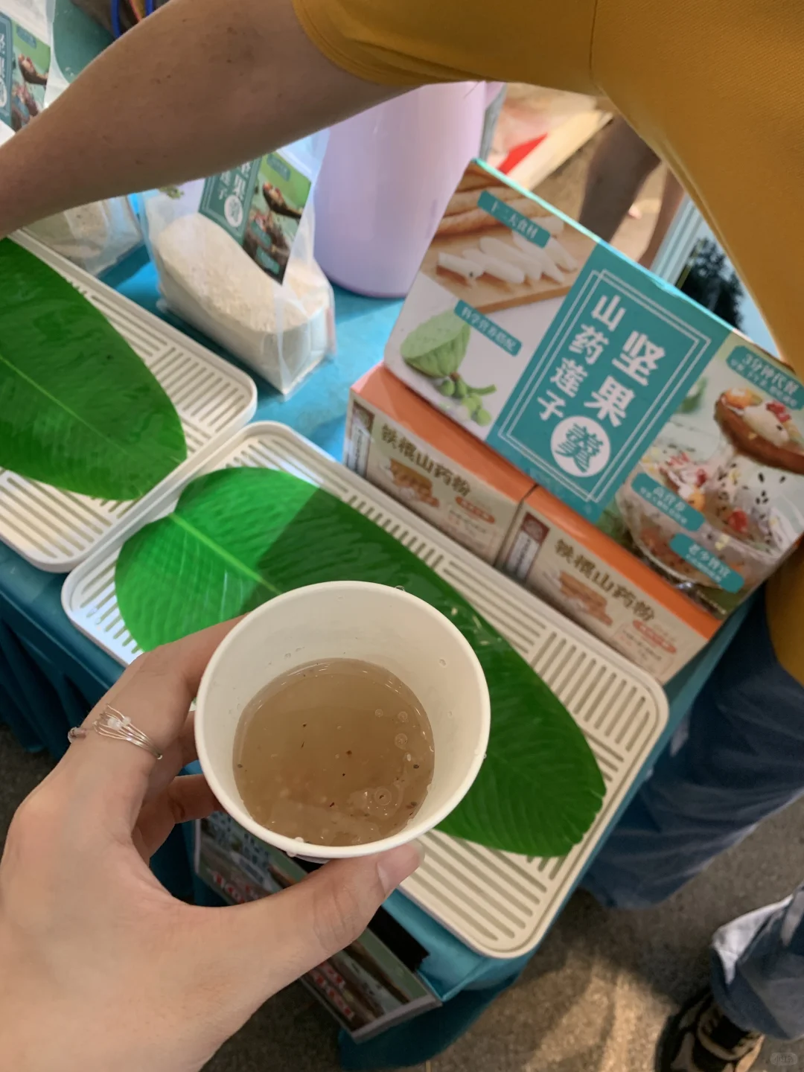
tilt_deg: -57.5
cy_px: 536
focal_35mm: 26
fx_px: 805
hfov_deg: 53.1
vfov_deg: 67.3
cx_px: 402
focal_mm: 4.25
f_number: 1.8
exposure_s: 1/63
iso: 100
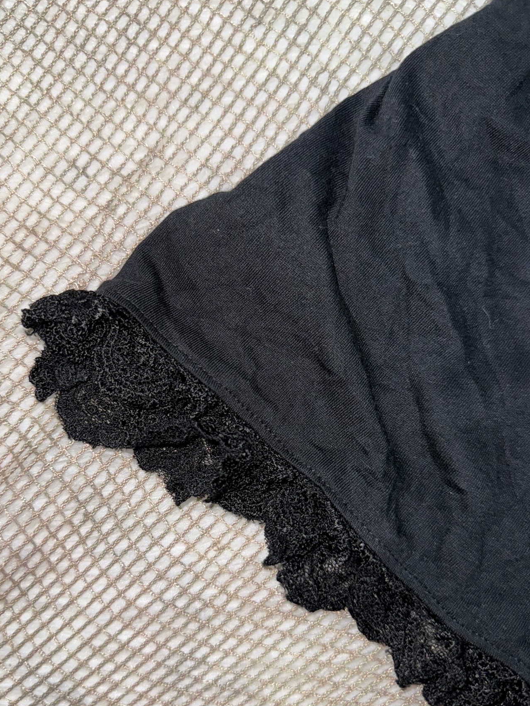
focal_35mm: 29
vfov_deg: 61.5
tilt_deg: -86.0
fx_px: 592
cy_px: 392
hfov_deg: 48.1
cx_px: 225
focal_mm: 6.76
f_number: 1.78
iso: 50
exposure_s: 1/33
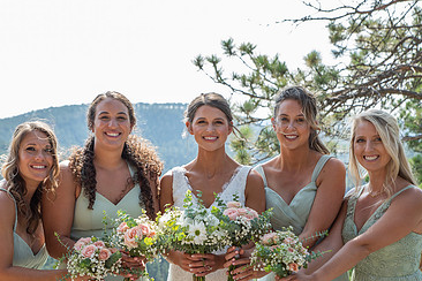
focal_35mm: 76
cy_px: 201
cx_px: 205
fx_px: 891
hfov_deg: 26.7
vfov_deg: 17.9
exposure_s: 1/160
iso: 125
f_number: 4.5
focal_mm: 48
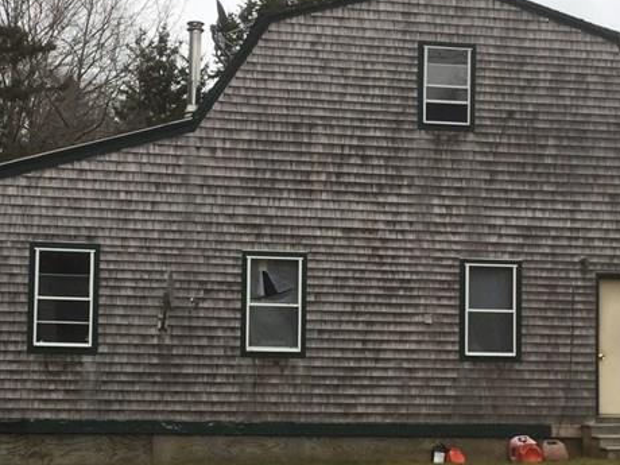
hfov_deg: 28.1
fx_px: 1236
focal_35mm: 69
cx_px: 279
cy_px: 303
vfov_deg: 21.2
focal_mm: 3.3
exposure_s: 1/183
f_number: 2.4
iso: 25
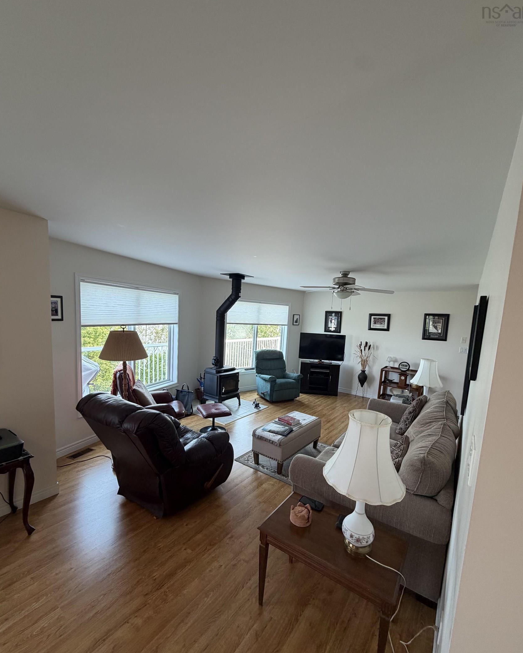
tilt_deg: -6.8
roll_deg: -3.9
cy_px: 354
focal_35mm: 15
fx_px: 290
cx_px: 266
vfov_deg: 96.6
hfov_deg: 84.0
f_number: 2.2
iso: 160
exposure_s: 1/120
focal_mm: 2.22
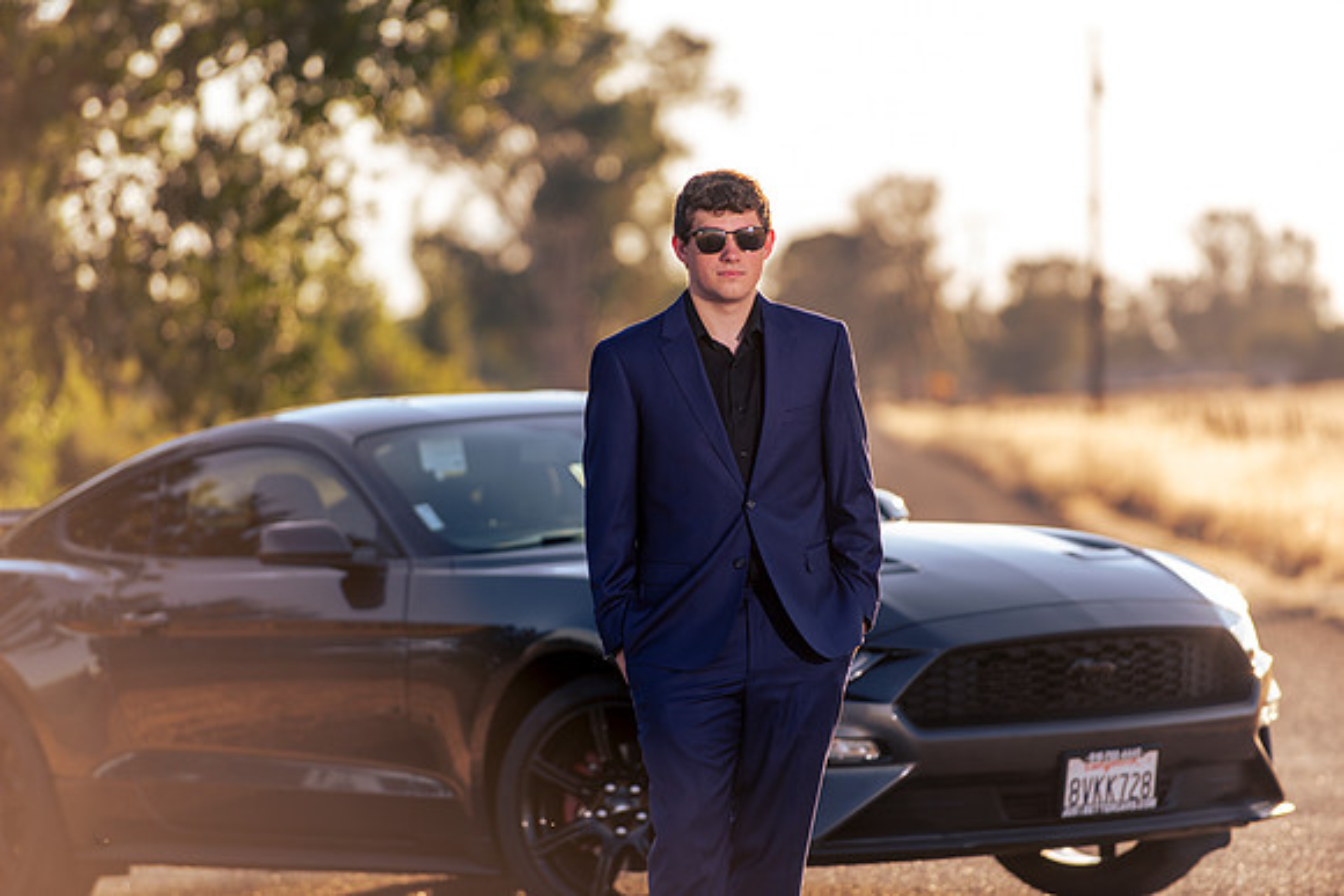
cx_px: 672
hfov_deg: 10.3
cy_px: 448
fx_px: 7468
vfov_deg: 6.9
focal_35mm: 200
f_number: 4
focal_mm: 200
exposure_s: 1/250
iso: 31
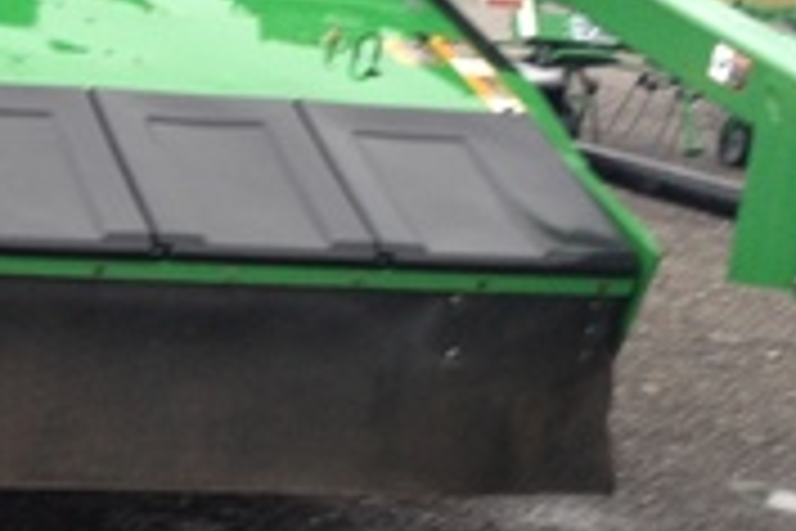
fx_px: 2476
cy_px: 310
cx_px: 72
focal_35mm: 112
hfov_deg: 18.0
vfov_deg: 12.2
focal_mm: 4.28
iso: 80
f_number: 2.4
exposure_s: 1/24
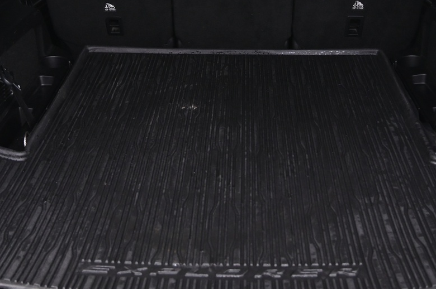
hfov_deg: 39.6
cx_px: 231
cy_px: 59
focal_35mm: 50
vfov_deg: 26.4
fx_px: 605
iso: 2000
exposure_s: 1/25
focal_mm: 24
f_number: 4
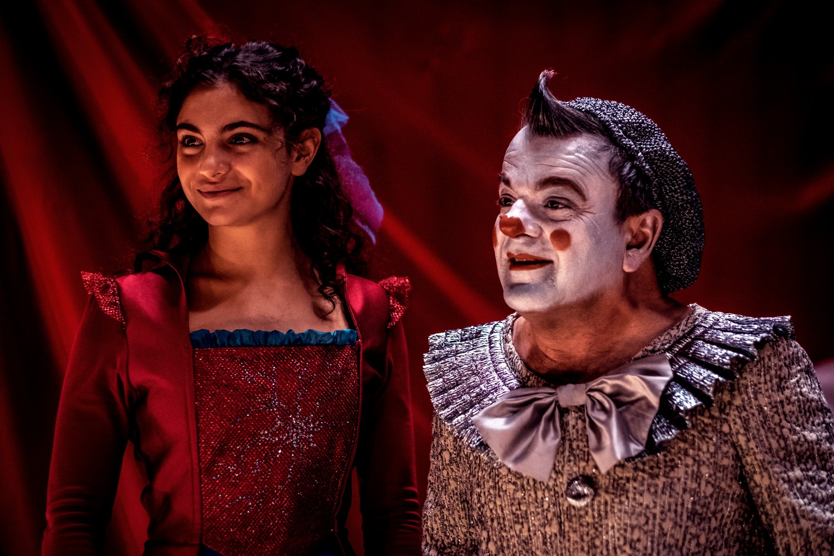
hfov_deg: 24.2
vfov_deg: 16.3
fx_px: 1946
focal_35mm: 84
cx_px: 417
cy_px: 278
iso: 1600
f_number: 1.8
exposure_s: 1/125
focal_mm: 56
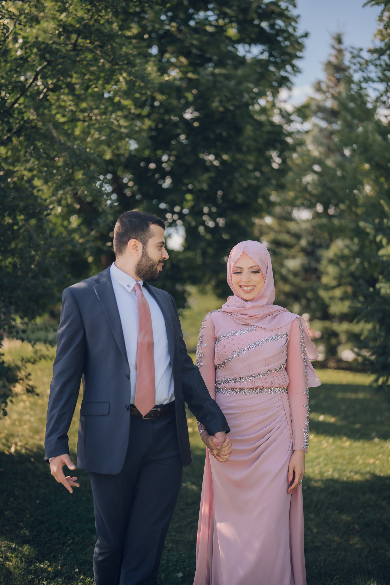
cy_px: 292
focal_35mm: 50
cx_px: 195
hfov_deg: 27.0
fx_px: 812
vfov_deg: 39.6
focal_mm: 50
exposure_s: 1/1600
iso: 125
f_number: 1.4
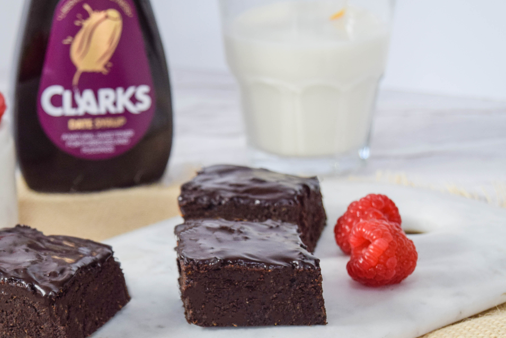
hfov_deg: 14.8
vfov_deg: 9.9
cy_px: 274
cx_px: 89
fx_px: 1937
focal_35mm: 138
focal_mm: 55
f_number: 5.6
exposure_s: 1/80
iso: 400
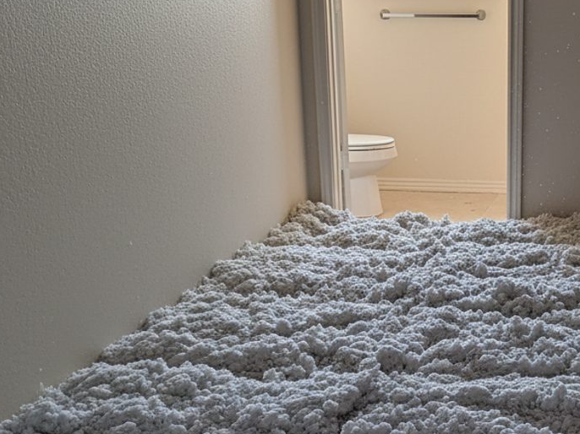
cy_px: 304
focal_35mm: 42
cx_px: 473
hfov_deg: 42.6
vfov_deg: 33.9
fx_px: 703
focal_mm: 6.8
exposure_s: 1/653
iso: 1424
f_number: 1.68
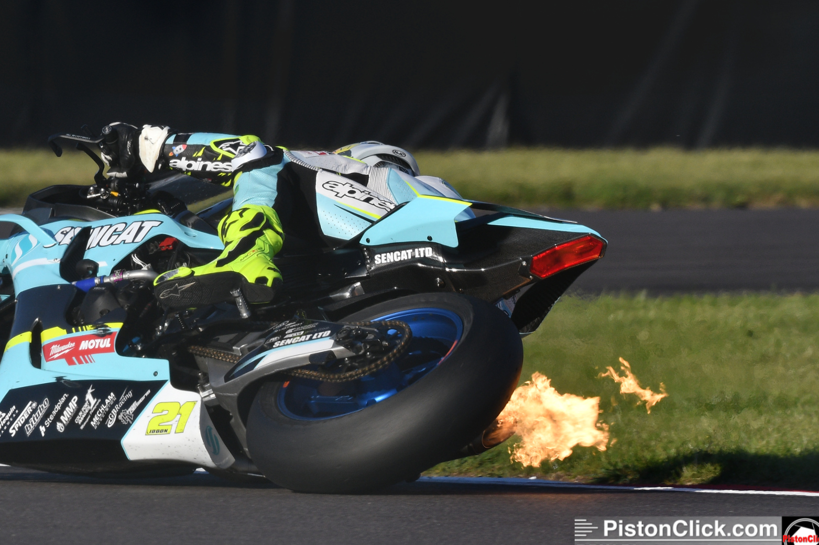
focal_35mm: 960
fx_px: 21832
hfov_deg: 2.1
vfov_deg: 1.4
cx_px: 305
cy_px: 298
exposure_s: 1/1250
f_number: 8
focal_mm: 500
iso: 200
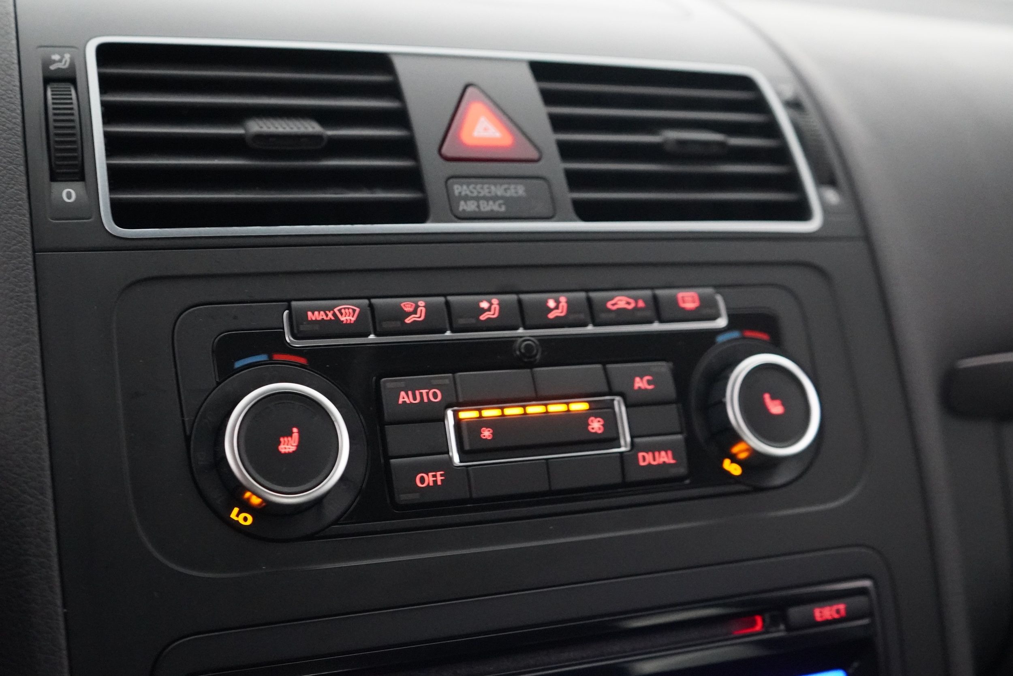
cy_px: 338
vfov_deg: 31.9
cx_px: 506
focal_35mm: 42
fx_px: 1182
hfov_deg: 46.4
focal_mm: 28
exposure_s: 1/20
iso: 6400
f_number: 3.5
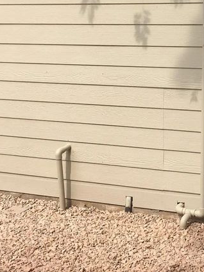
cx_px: 230
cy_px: 75
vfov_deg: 27.5
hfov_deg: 20.0
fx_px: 550
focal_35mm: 70
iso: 25
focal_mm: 4.15
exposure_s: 1/686
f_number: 2.2
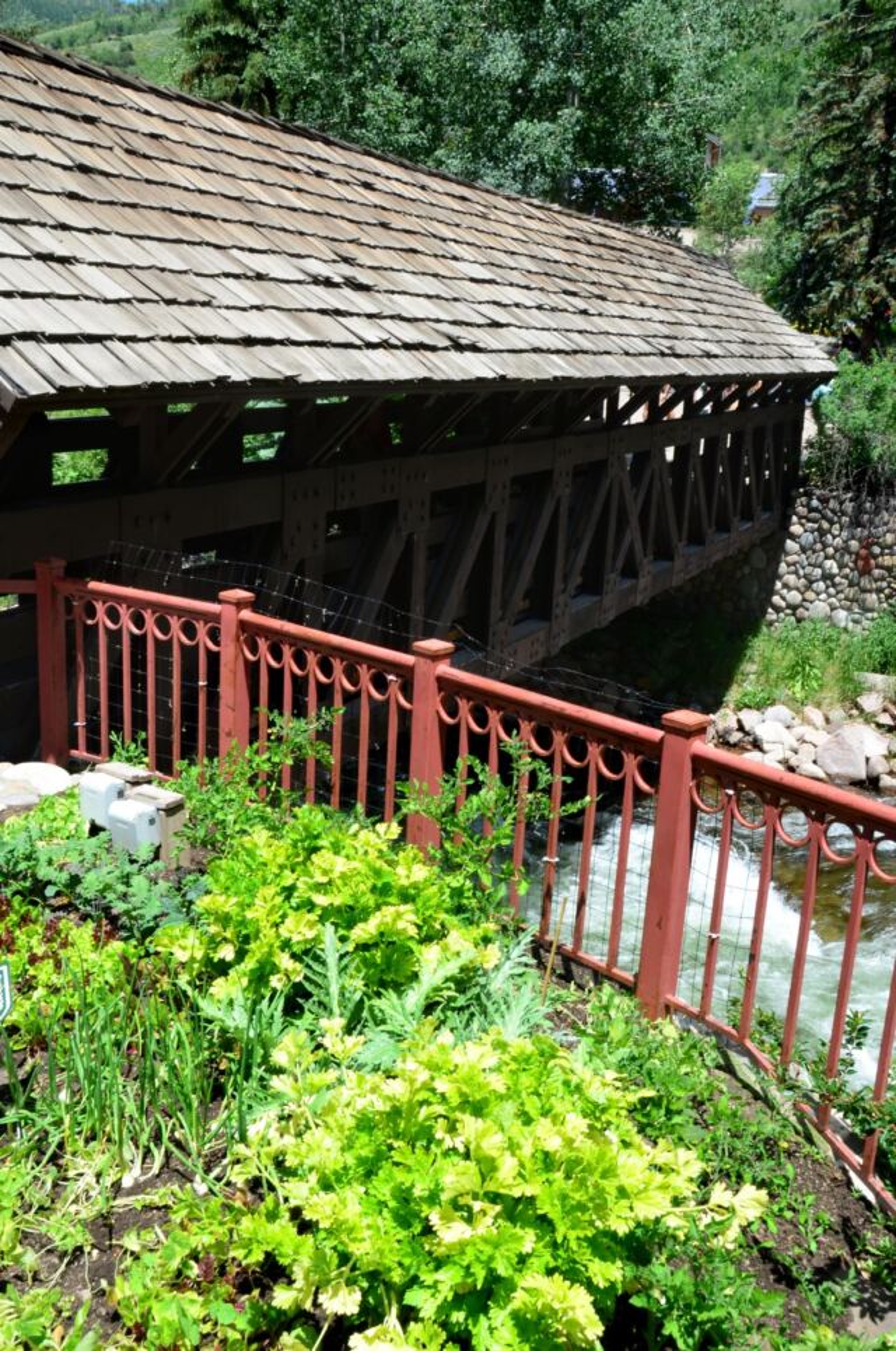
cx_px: 448
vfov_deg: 62.0
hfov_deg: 43.5
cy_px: 676
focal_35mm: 30
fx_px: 1124
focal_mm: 20
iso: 200
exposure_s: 1/60
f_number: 16
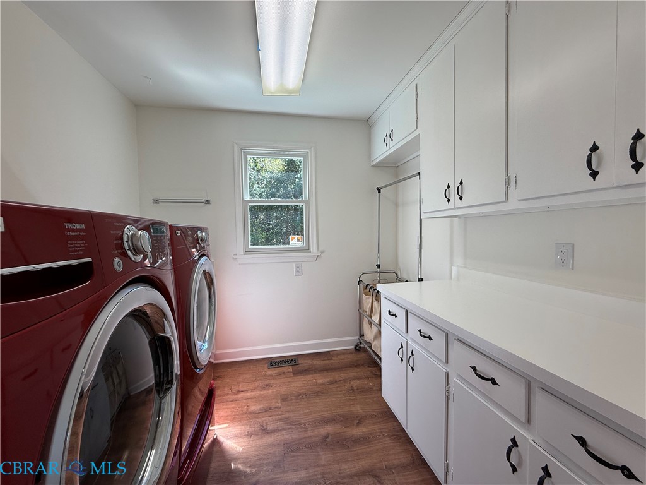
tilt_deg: -2.4
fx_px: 261
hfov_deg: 102.1
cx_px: 323
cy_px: 242
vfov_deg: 85.7
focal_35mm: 14
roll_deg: +0.7
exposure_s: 1/125
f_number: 2.2
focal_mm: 2.22
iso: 50
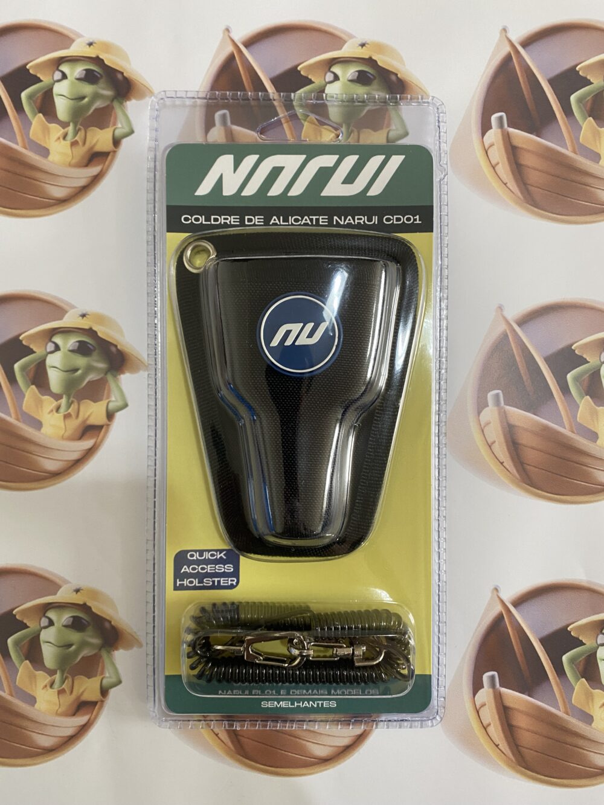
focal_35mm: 26
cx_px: 302
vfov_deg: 67.3
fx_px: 605
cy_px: 402
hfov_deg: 53.1
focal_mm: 4.25
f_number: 1.8
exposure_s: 1/60
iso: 125
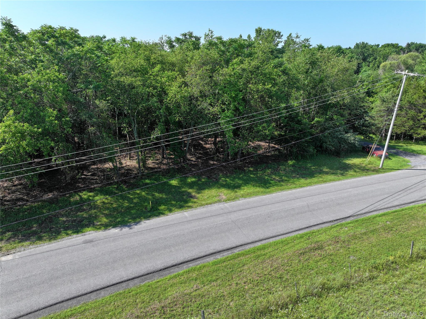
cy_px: 160
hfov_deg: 71.6
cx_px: 213
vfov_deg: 56.8
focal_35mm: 24
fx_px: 295
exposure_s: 1/1600
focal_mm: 12.29
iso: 140
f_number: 2.8
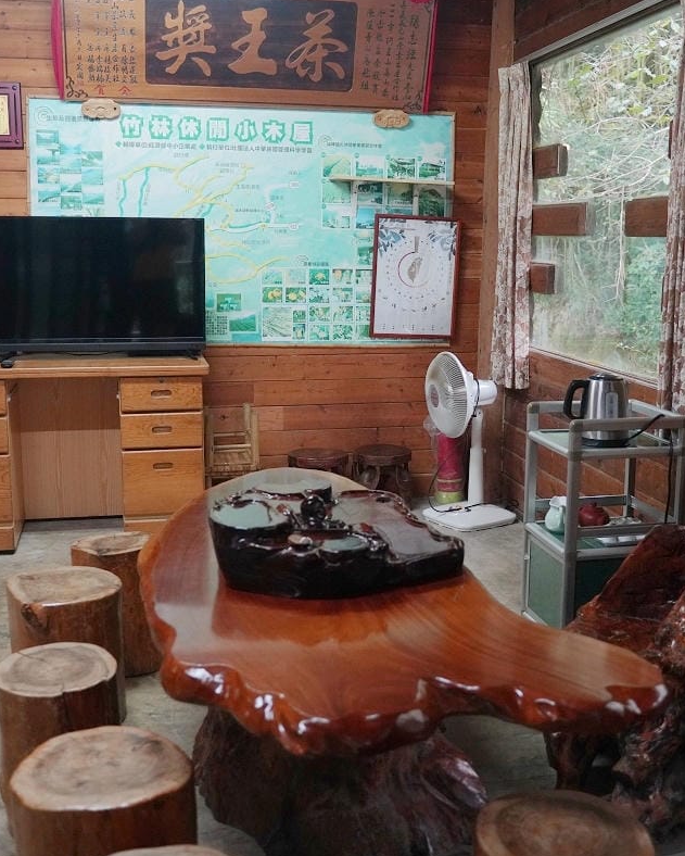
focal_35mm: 40
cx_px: 403
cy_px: 428
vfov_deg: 45.8
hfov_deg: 37.2
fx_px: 1013
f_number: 2.8
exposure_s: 1/160
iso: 4000
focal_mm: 28
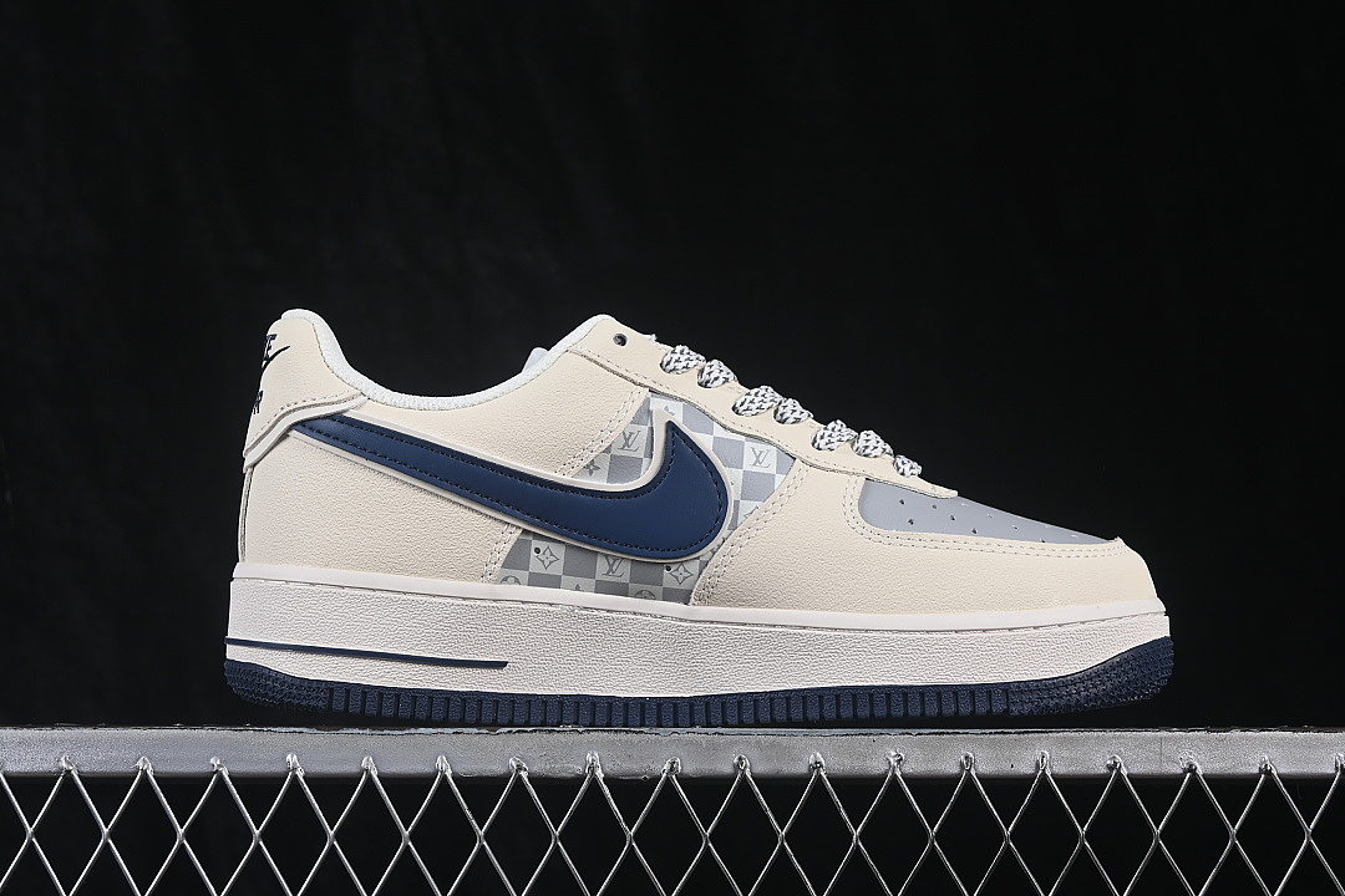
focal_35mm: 75
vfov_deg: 18.2
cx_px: 672
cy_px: 448
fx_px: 2802
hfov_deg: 27.0
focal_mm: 50
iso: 160
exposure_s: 1/80
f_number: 8
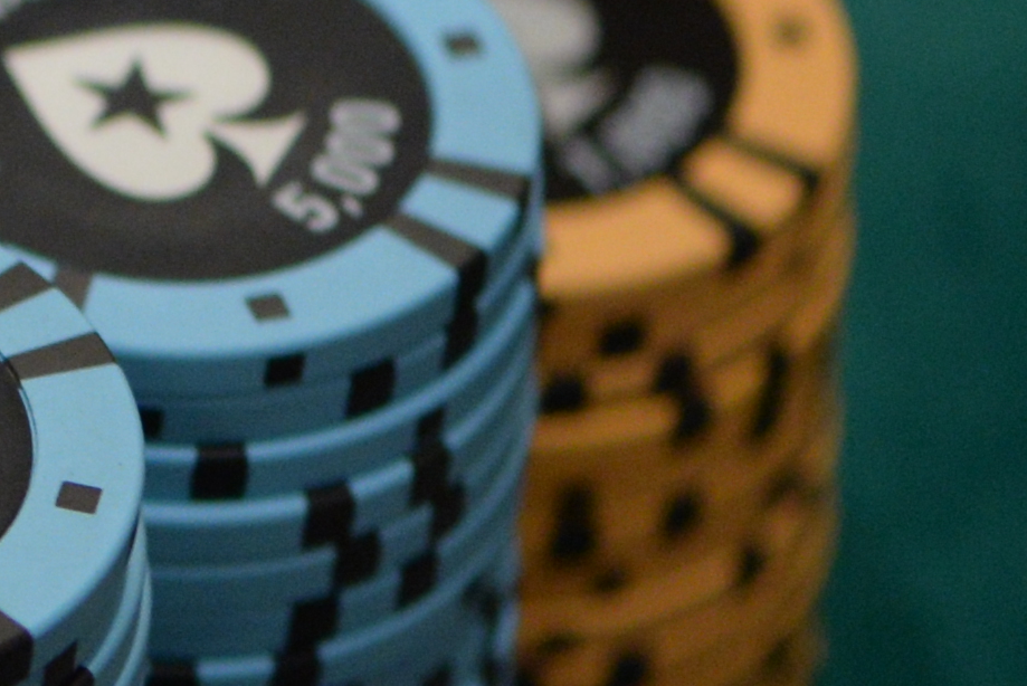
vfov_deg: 2.0
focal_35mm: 687
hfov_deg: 3.0
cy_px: -285
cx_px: -1603
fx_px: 19610
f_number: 3.2
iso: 1600
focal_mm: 105
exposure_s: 1/200
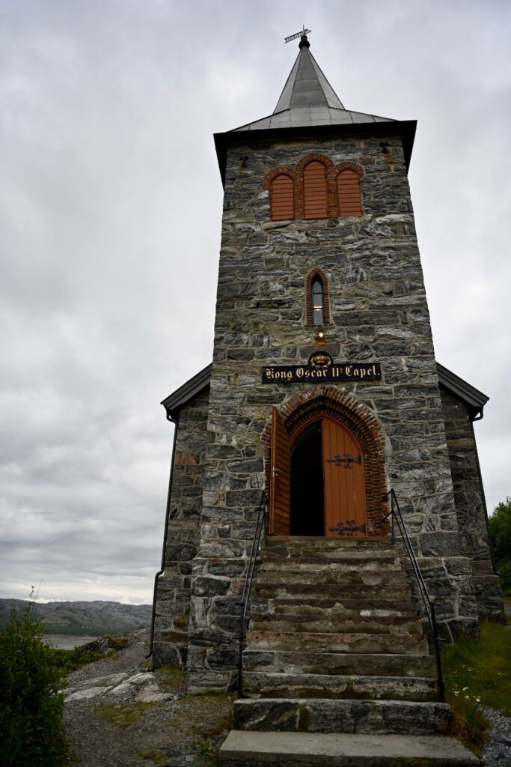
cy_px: 384
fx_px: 511
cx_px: 256
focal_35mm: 24
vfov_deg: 73.7
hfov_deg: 53.1
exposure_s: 1/3200
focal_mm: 24
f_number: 2.8
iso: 200
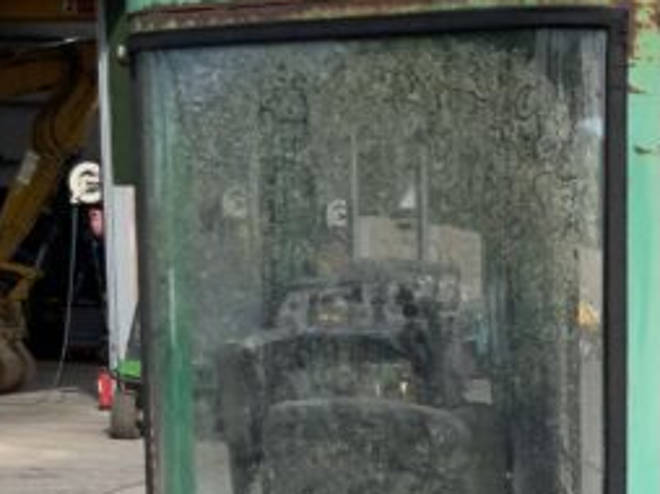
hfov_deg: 16.5
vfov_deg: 12.3
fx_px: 2229
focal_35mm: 117
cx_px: 681
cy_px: 634
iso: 16
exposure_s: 1/1250
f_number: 1.8
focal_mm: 3
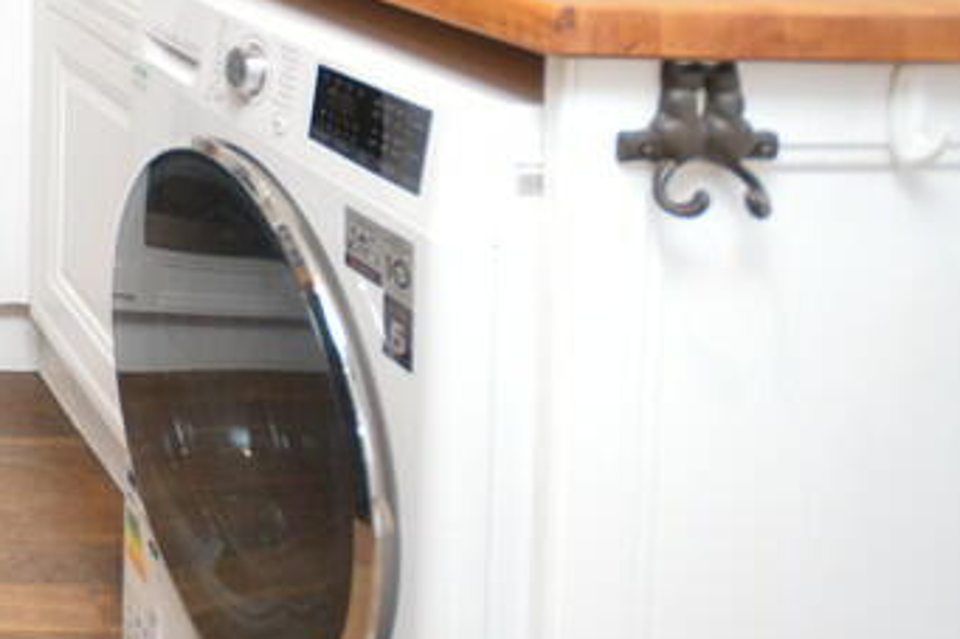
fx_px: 1199
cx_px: -372
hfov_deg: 30.8
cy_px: -215
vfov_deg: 25.3
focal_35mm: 45
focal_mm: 10
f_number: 4
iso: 800
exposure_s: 1/40
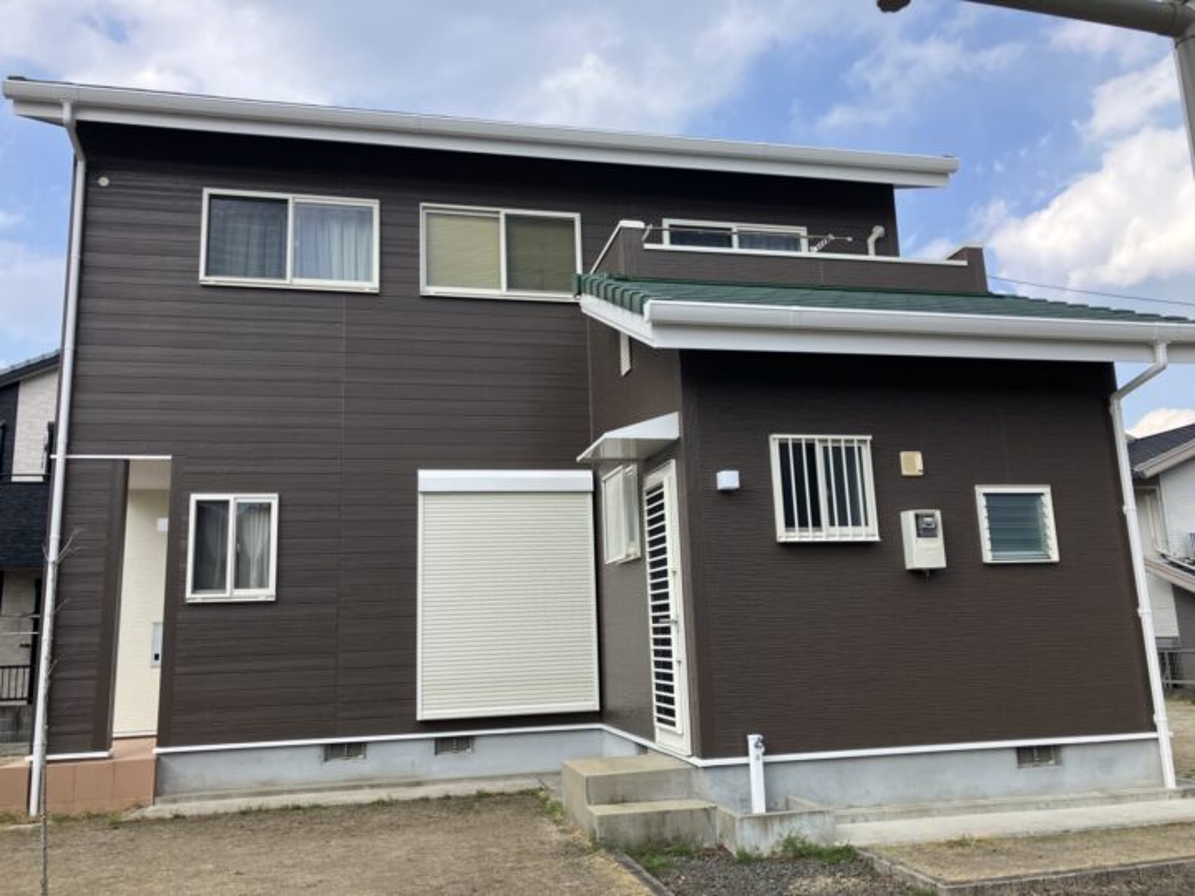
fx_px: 967
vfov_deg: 49.7
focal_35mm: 28
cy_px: 448
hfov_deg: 63.4
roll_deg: +0.1
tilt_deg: +9.7
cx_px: 598
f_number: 1.8
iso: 32
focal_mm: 3.99
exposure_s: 1/823
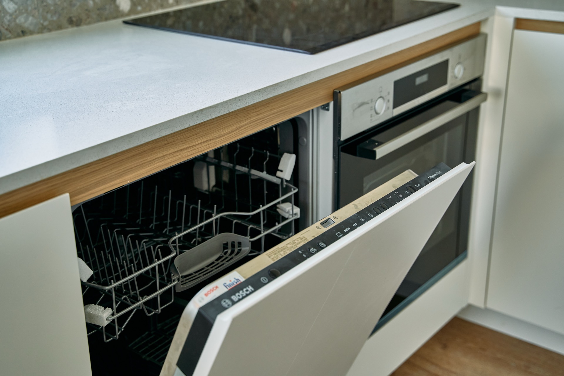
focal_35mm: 49
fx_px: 768
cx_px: 282
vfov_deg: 27.5
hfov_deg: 40.3
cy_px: 188
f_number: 4
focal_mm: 49
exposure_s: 1/125
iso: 640
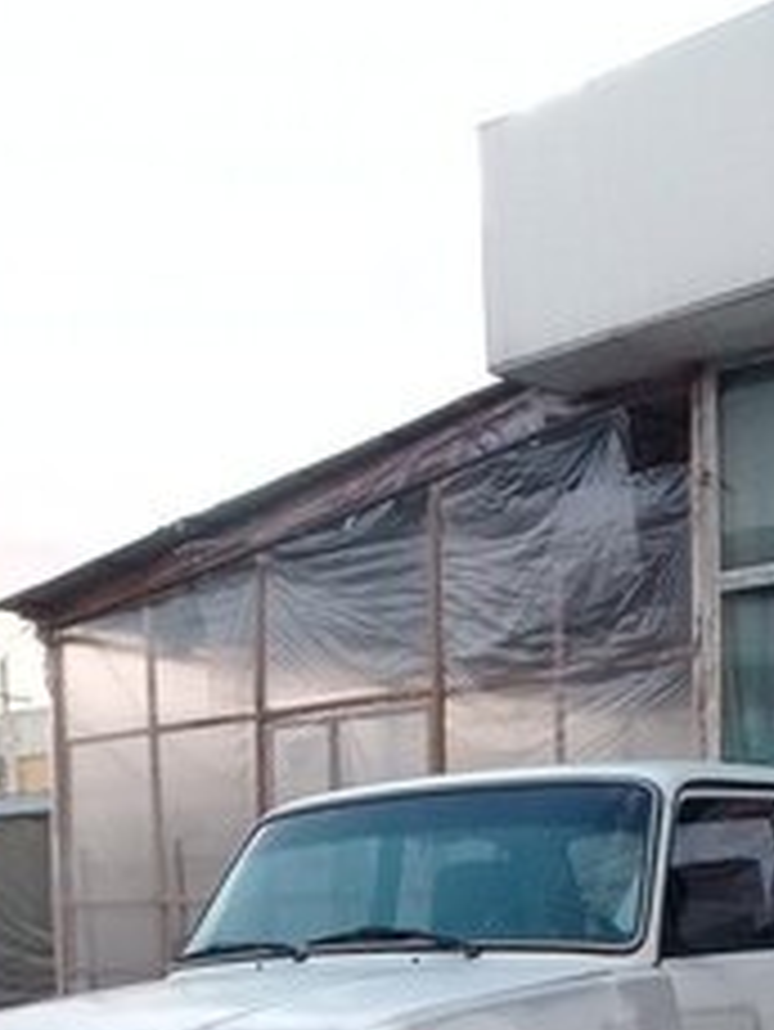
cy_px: 1066
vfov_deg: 27.1
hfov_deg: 21.9
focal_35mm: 67
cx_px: 410
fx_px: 1996
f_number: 2.2
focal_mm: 3.3
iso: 125
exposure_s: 1/100
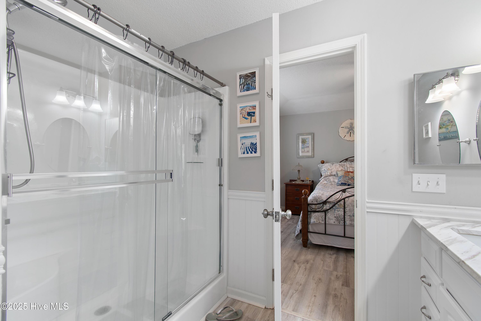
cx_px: 240
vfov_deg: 77.3
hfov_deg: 100.4
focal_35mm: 15
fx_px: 200
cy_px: 160
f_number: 8
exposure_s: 1/4
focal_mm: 10
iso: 100
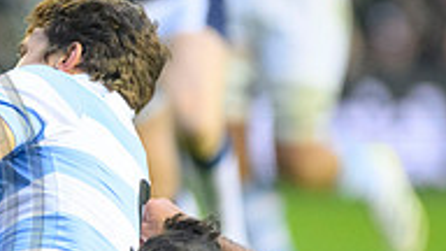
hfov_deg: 1.5
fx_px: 17526
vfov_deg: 0.8
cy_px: 212
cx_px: -179
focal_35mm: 1482
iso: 4000
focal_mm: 400
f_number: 3.5
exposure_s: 1/1000
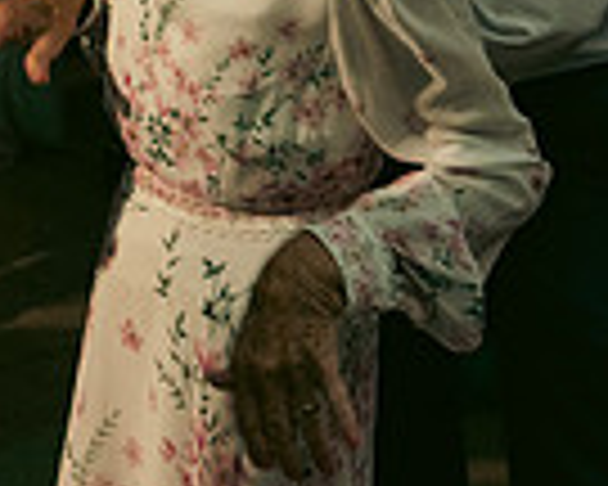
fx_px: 1745
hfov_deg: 19.7
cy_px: -133
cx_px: 203
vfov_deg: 15.2
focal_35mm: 97
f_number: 3.5
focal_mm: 24
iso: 2500
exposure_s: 1/160
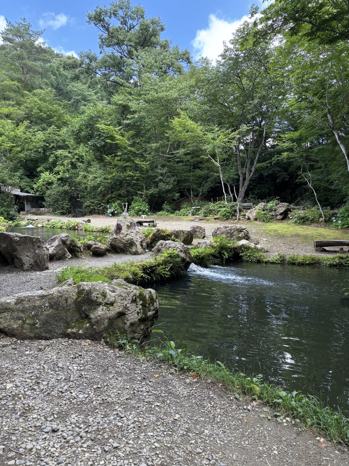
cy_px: 233
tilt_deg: -3.7
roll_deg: -0.7
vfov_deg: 67.3
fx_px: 350
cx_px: 174
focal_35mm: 26
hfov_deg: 53.1
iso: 40
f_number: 1.6
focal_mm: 5.96
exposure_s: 1/188
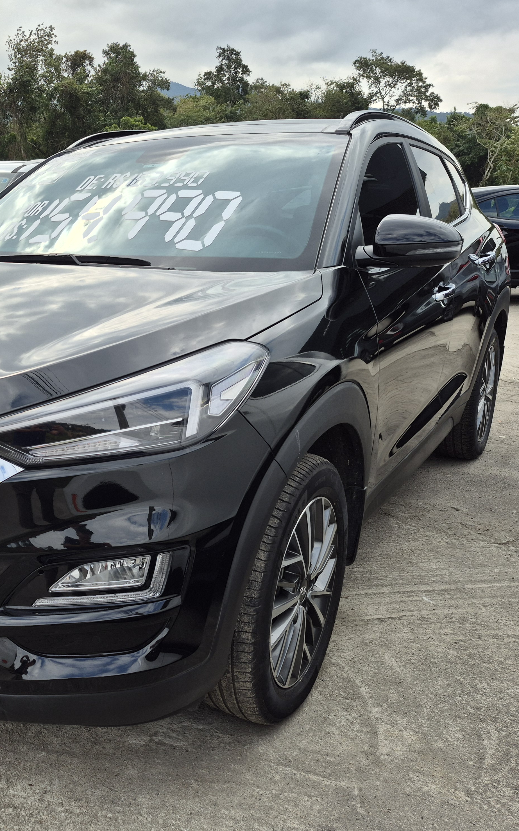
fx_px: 747
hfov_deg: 35.8
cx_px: 44
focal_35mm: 33
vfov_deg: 58.1
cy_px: 412
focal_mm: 5.4
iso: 25
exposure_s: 1/1060
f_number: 1.8
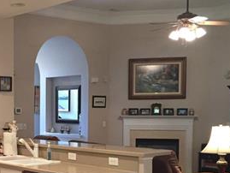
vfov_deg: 21.1
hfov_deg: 26.9
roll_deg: -1.0
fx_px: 459
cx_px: 10
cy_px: 136
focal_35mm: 69
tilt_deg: -2.7
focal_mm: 4.15
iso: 200
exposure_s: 1/30
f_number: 2.2
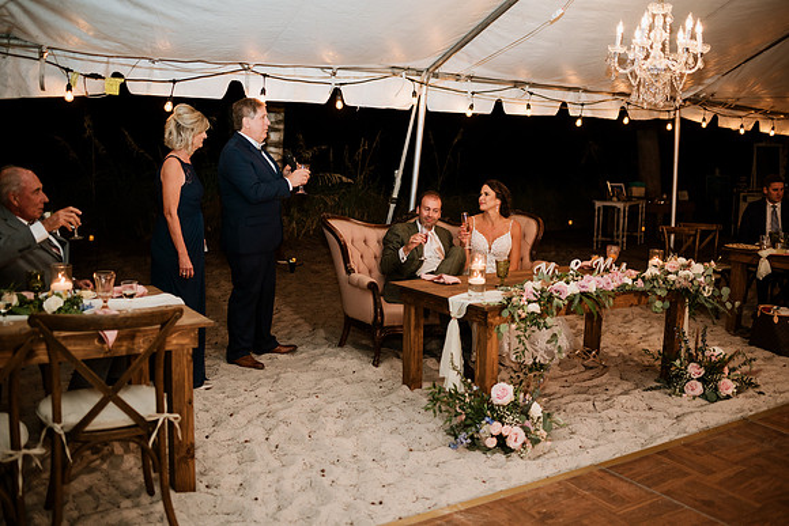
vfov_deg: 37.9
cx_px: 394
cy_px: 263
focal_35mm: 35
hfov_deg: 54.4
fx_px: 767
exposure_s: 1/160
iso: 500
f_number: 2
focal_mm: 35
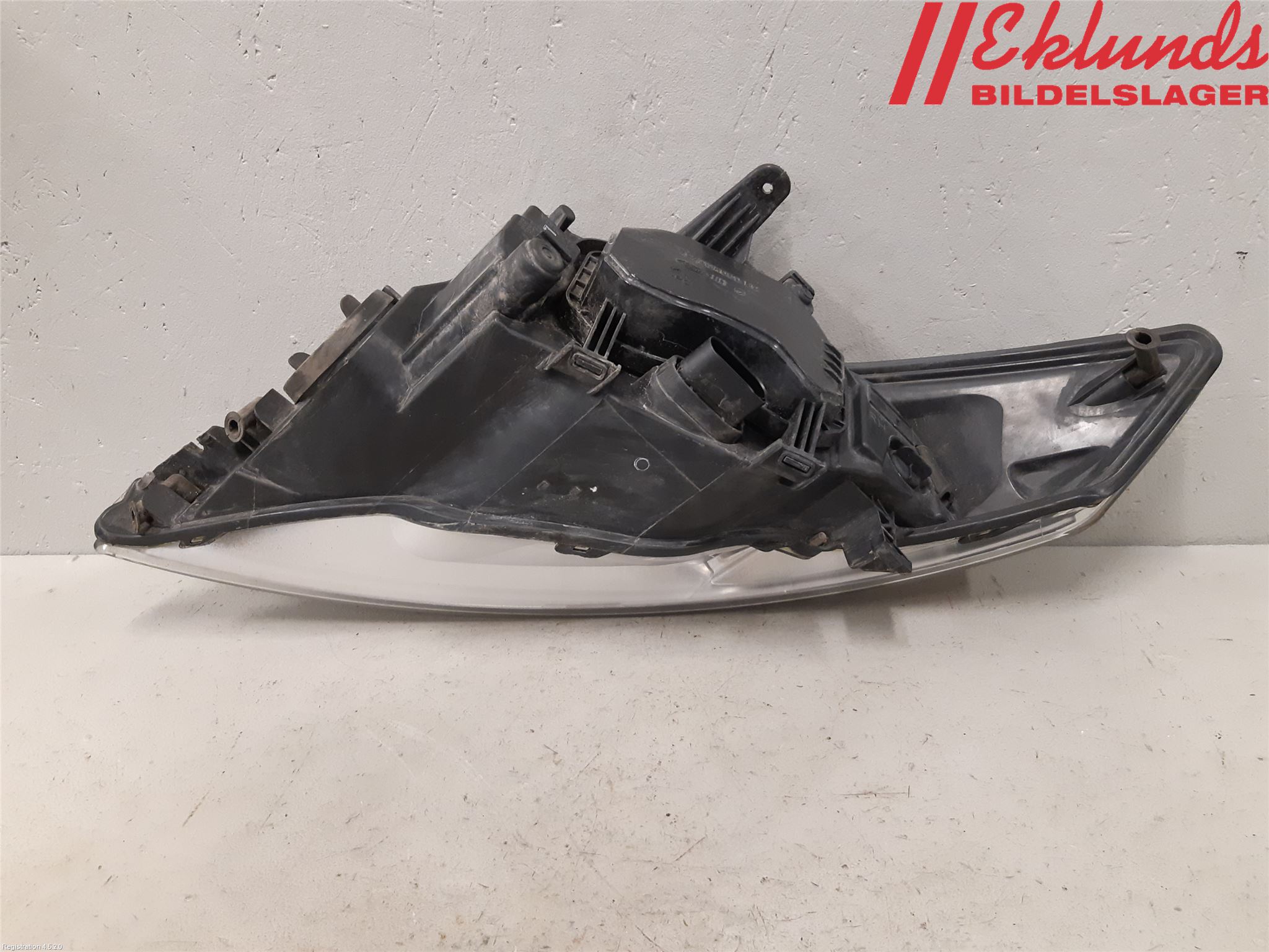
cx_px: 634
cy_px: 476
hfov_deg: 67.3
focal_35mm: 26
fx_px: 953
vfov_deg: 53.1
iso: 250
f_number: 1.7
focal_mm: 3.93
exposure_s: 1/50
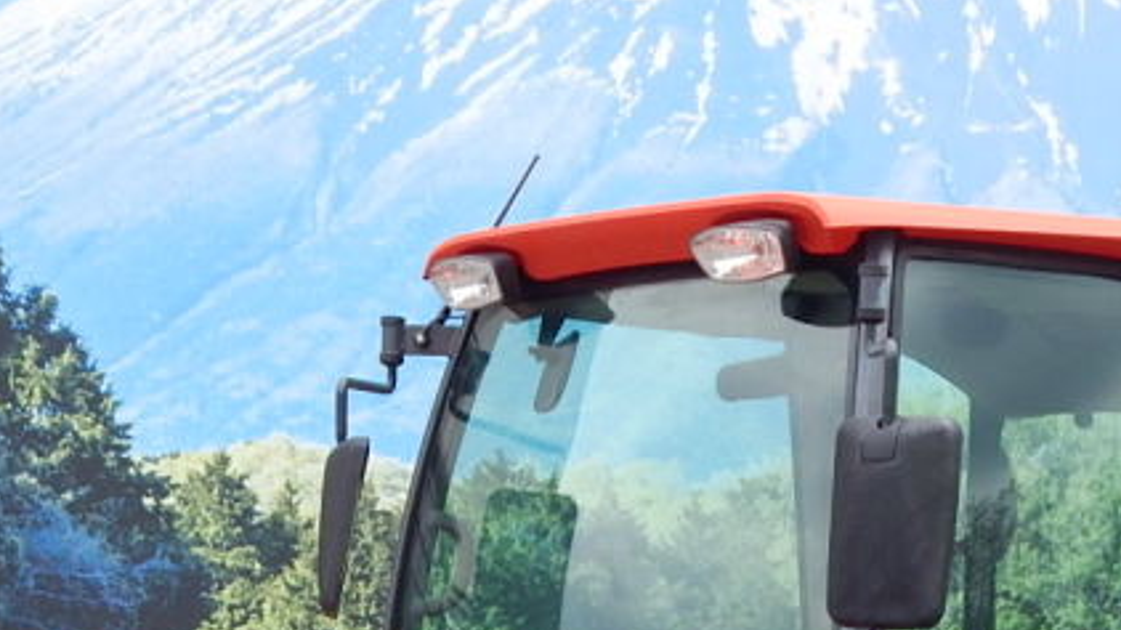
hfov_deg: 19.2
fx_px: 3298
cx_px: 794
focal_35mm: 111
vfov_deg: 10.6
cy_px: 922
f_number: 3.6
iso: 125
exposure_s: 1/250
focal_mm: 7.7
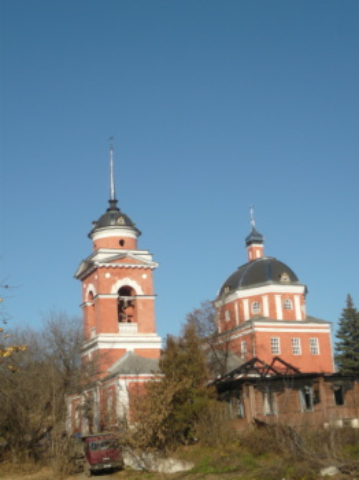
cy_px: 240
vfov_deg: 35.0
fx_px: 761
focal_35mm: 55
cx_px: 180
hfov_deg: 26.5
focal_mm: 9.1
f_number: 10
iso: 100
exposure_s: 1/160
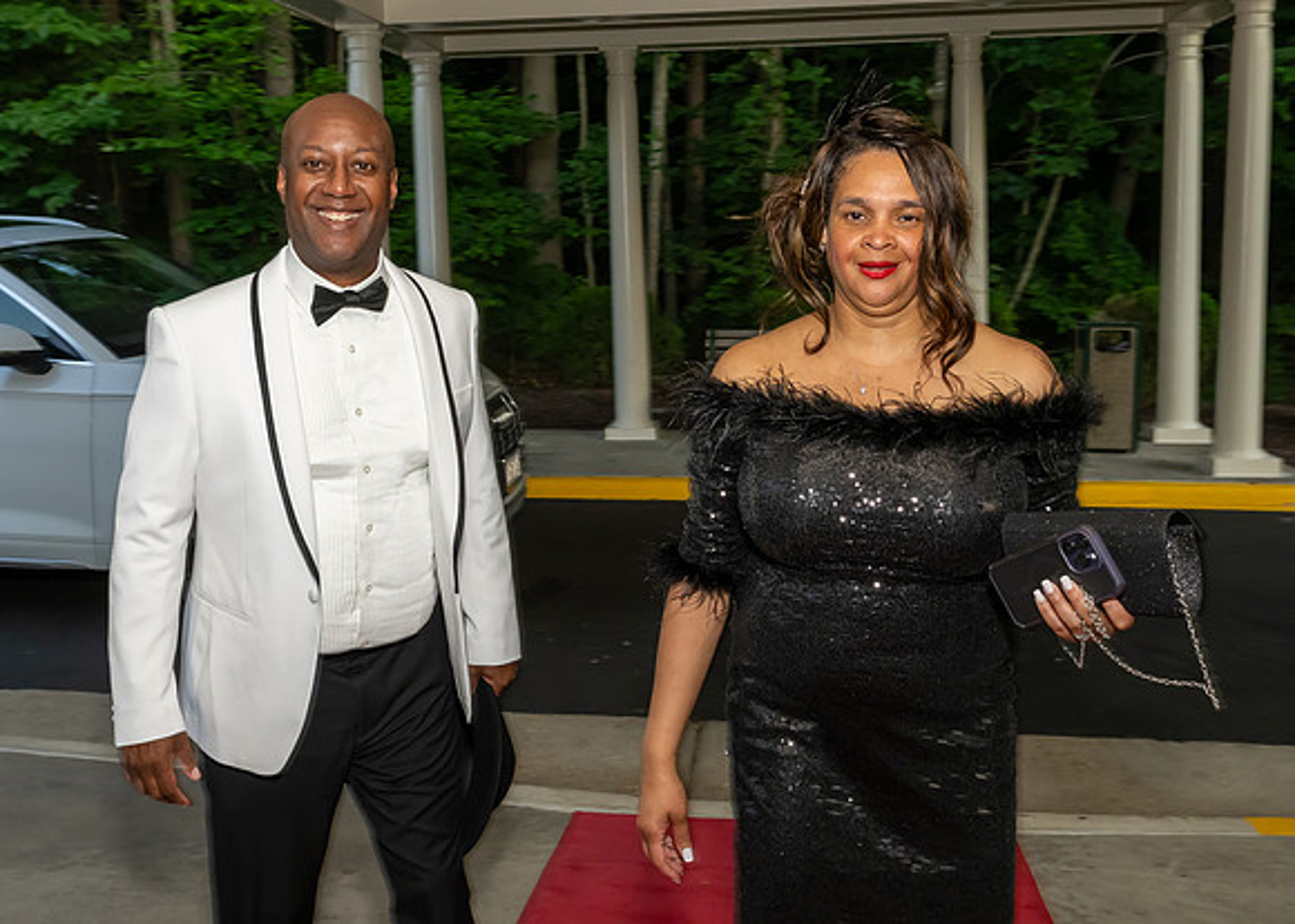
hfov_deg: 54.1
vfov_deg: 39.9
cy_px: 382
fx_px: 1268
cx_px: 646
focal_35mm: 34
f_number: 7.1
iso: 1000
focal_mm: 19
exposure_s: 1/250
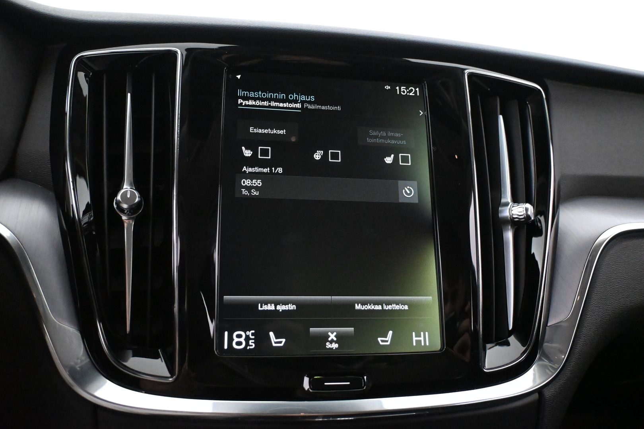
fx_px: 537
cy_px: 214
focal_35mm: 30
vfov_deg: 43.6
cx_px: 322
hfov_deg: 61.9
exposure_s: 1/60
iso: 10000
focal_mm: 20
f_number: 3.8
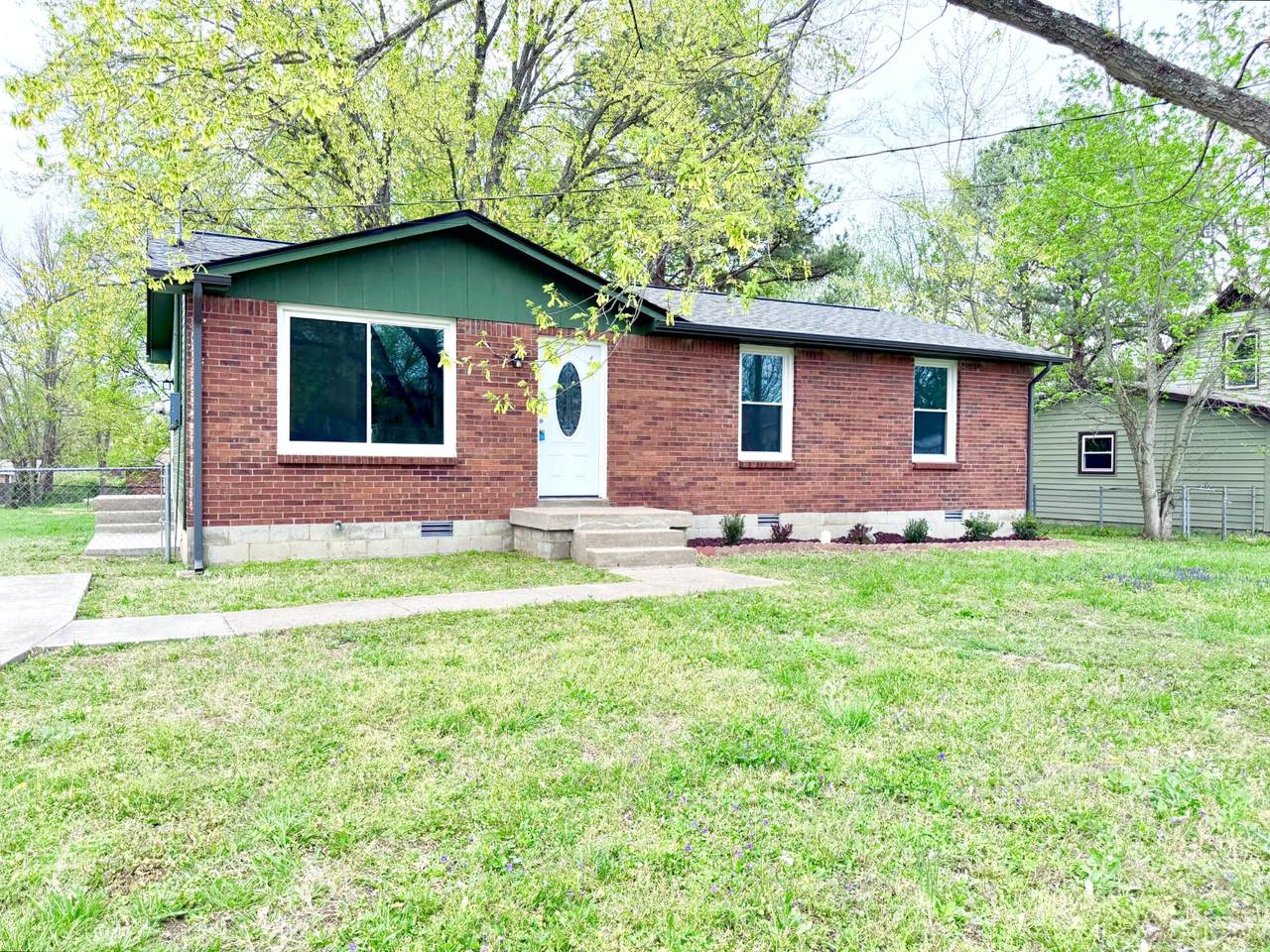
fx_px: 881
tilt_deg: +0.7
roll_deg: +0.2
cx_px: 635
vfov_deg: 56.8
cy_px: 476
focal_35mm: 24
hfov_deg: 71.6
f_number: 1.78
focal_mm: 6.76
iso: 100
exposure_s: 1/1618
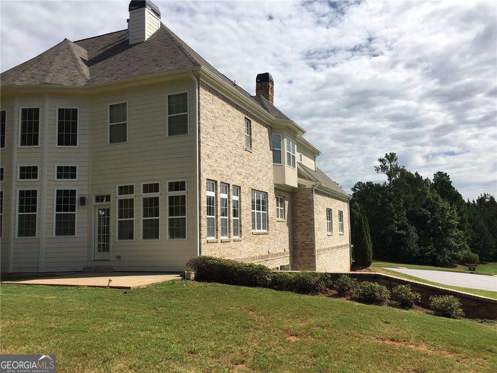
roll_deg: +1.6
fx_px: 416
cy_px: 186
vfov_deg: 48.2
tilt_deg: +6.0
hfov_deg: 61.7
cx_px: 248
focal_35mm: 29
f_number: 2.2
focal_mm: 4.15
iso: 25
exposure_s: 1/2481
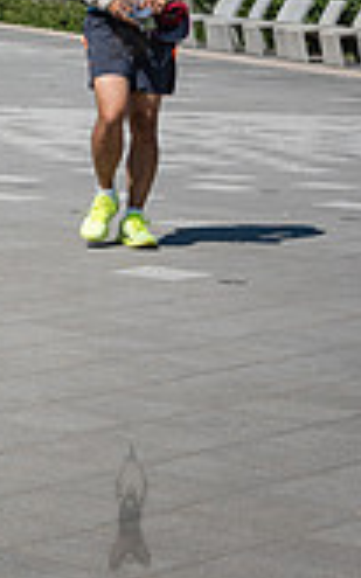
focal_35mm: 158
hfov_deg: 7.6
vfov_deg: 13.1
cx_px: -550
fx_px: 2489
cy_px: -2
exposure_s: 1/800
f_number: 6.3
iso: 200
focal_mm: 44
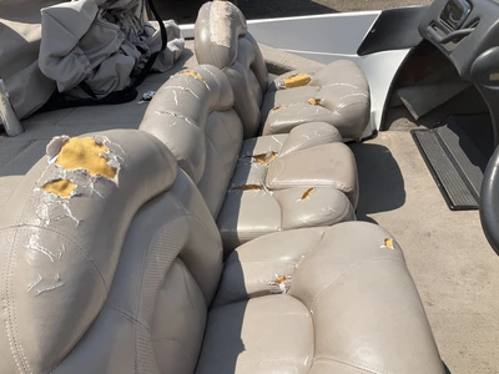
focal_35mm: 29
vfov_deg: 48.2
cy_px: 187
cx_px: 250
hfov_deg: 61.7
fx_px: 418
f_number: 1.8
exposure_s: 1/2141
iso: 25
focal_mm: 3
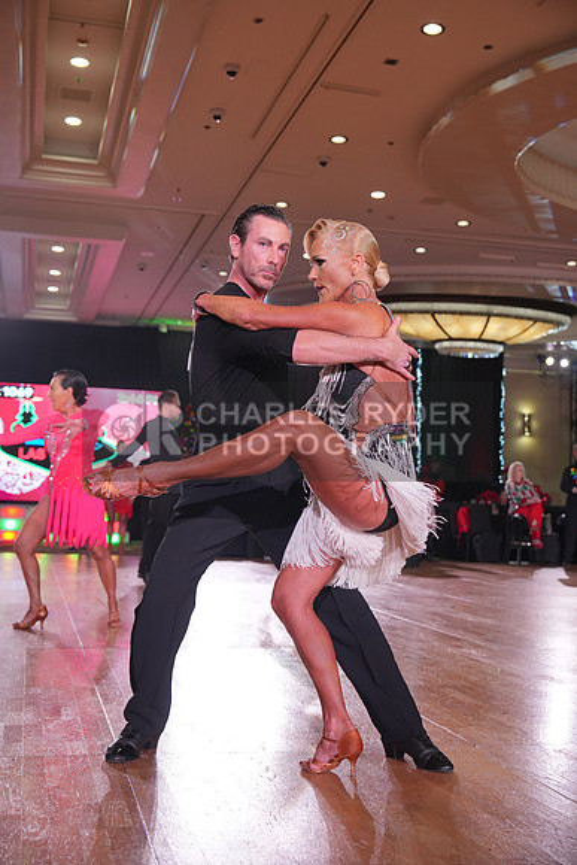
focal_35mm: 43
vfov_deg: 45.4
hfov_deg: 31.2
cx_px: 288
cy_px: 432
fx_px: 1033
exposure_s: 1/500
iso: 1600
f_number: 4
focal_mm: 43
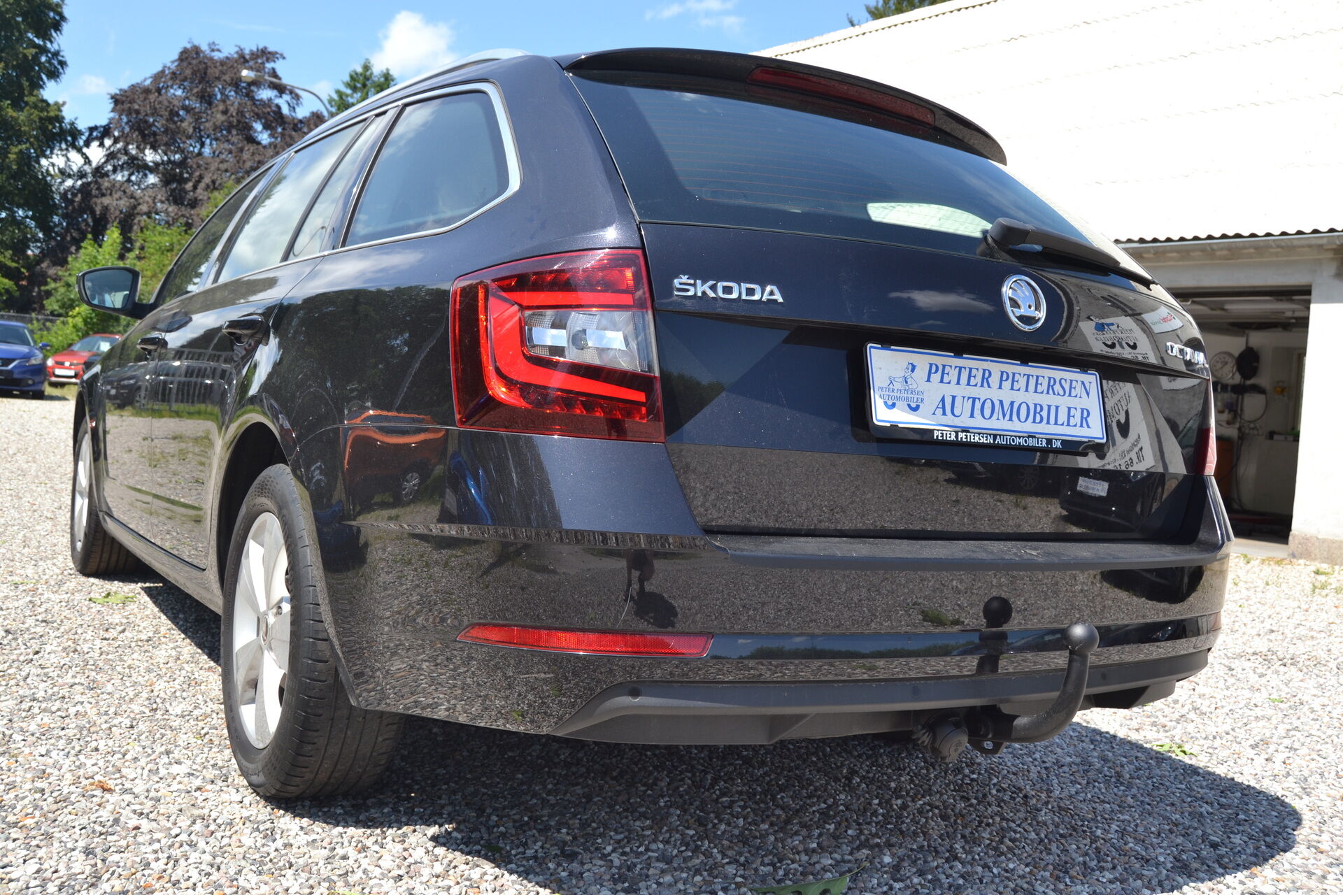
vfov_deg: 40.0
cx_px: 672
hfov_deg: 57.2
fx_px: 1231
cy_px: 448
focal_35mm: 33
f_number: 7.1
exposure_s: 1/200
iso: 100
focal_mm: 22
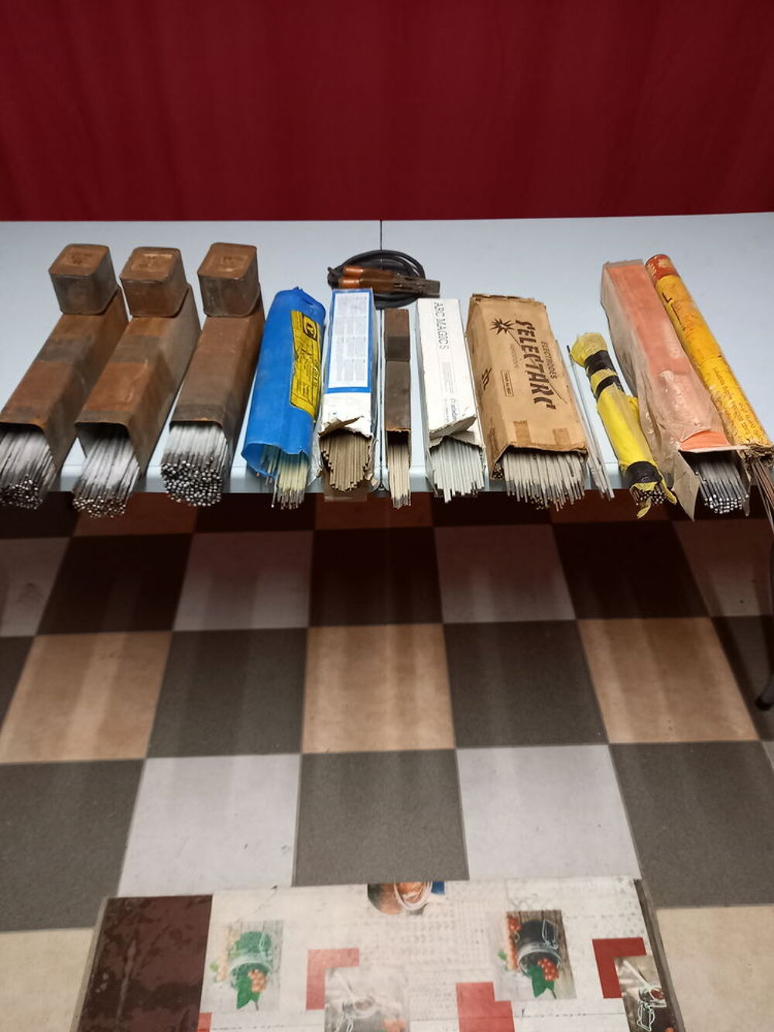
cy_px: 516
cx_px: 387
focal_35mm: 25
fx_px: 745
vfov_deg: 69.4
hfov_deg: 54.9
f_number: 2
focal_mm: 4.6
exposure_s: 1/25
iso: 500
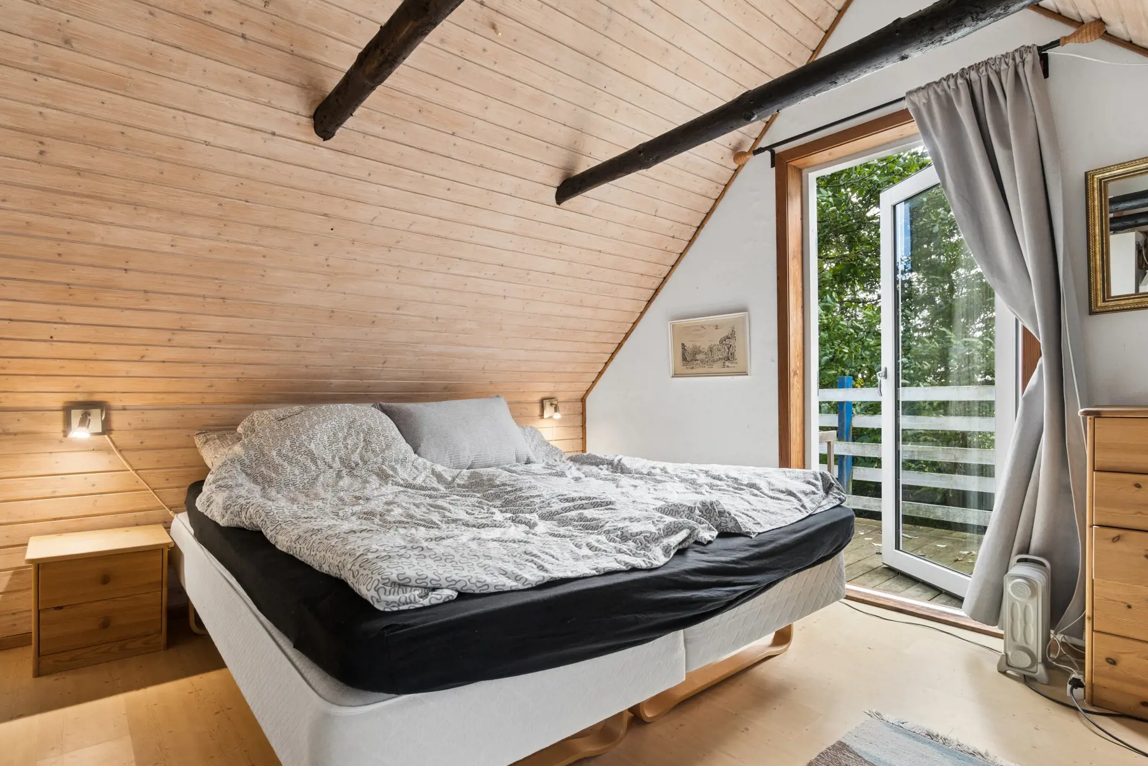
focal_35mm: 18
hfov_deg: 91.5
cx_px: 557
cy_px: 371
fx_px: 559
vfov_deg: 68.8
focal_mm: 11
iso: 200
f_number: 8
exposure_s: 1/20
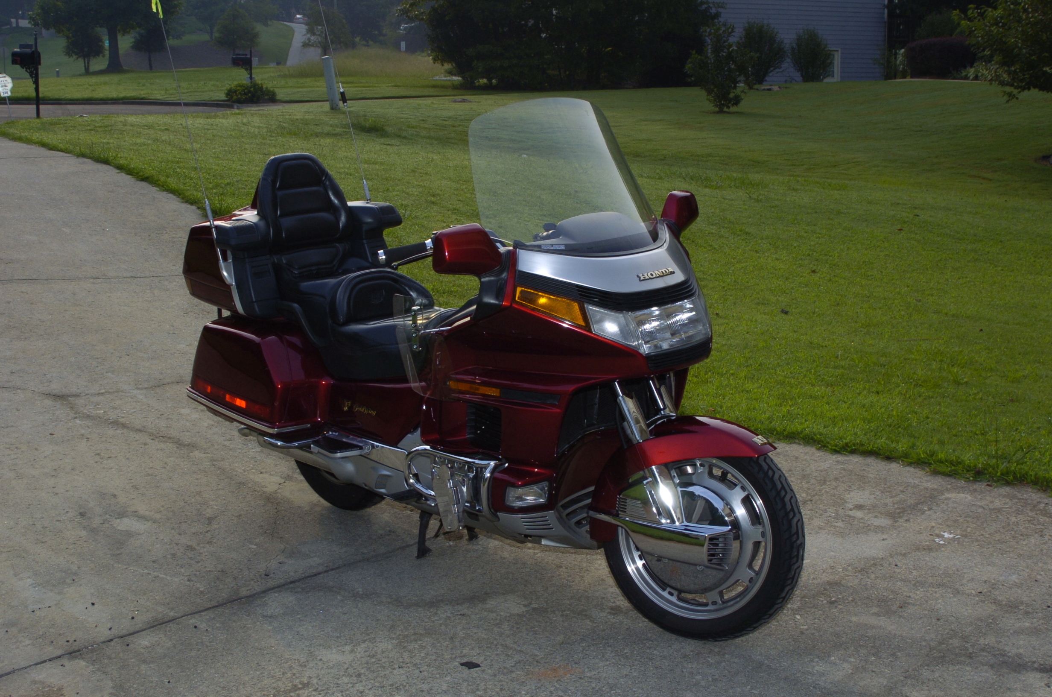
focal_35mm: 42
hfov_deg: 46.5
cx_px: 526
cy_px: 348
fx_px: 1225
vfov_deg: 31.8
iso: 200
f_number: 10
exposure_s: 1/160
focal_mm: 28
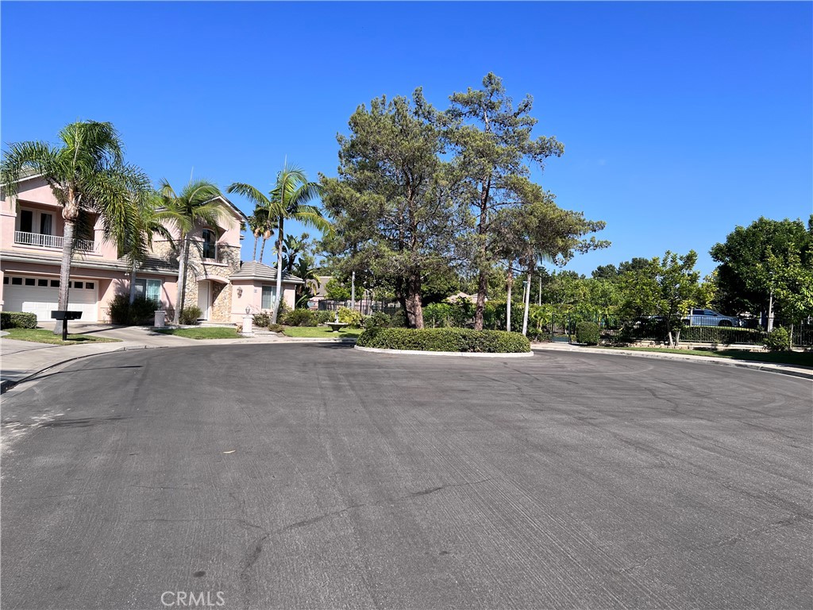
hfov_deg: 67.3
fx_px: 611
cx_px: 406
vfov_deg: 53.1
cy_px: 305
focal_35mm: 26
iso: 50
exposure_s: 1/3968
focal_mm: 5.7
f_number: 1.5
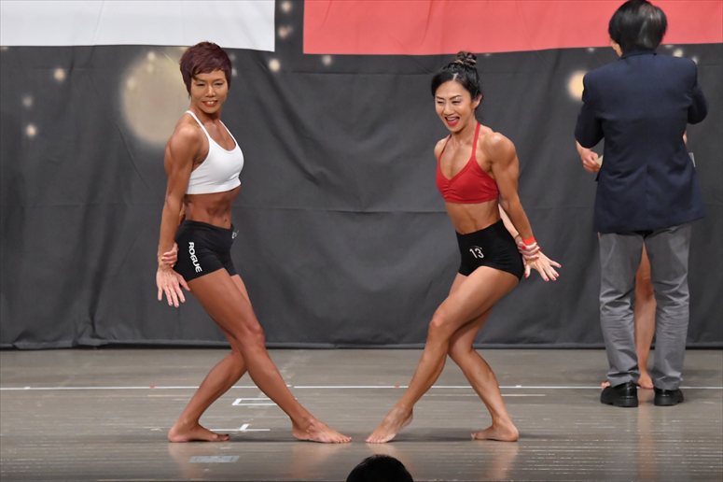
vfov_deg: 6.1
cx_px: 362
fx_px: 4517
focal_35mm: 225
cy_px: 241
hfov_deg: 9.2
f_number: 5.6
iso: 6400
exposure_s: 1/400
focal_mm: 150
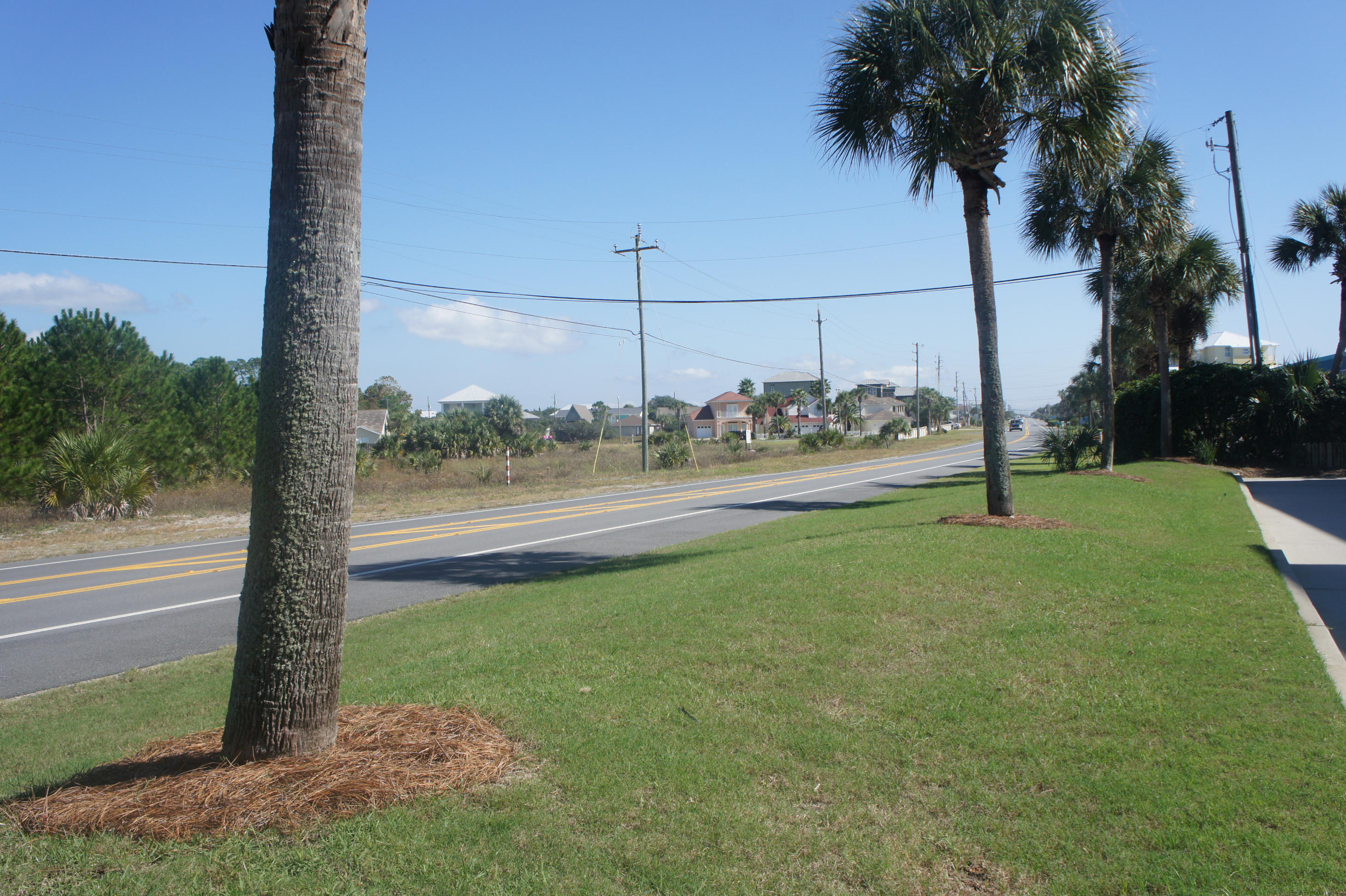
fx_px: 1215
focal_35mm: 33
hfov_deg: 58.0
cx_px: 660
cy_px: 447
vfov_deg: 40.5
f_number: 7.1
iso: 200
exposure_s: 1/500
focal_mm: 21
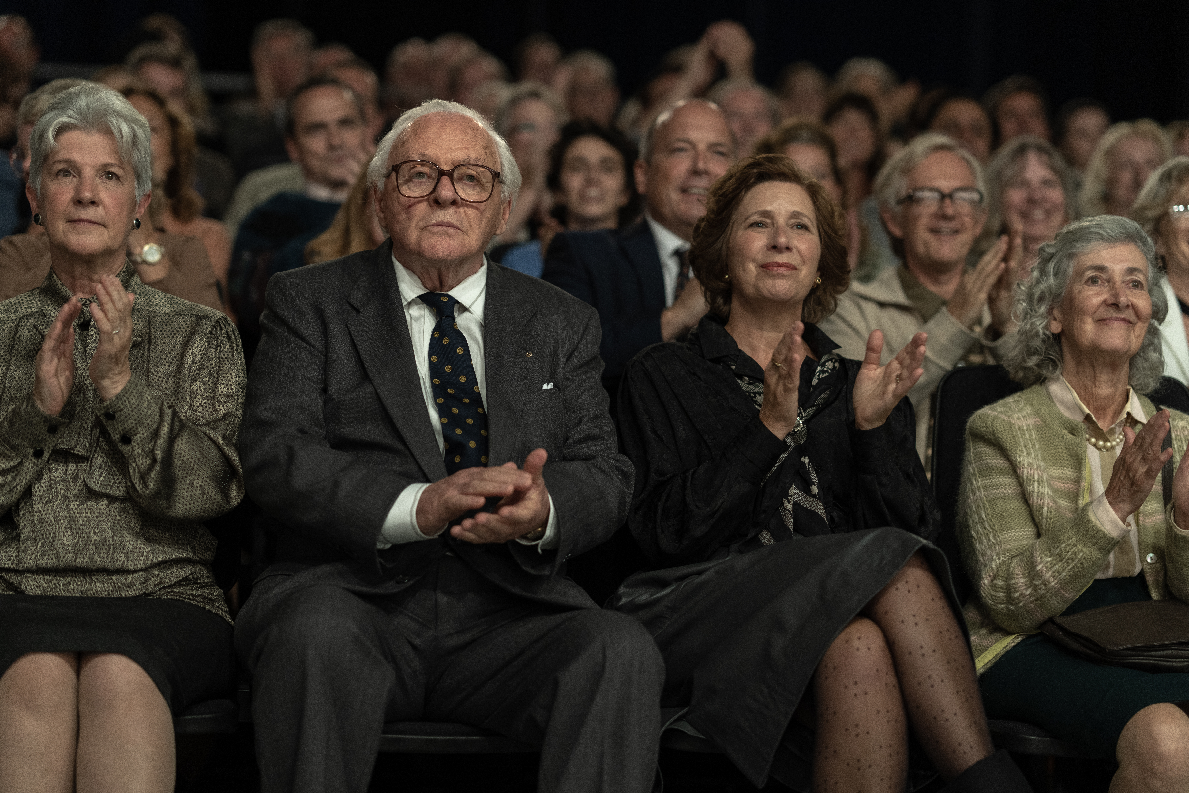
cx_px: 594
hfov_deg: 23.9
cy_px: 396
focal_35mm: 85
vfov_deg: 16.1
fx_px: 2807
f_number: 1.8
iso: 800
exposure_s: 1/320
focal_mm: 85
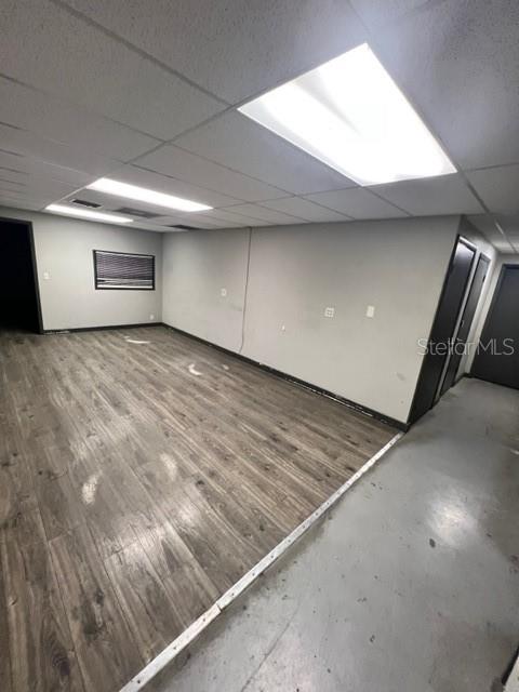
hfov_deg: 89.9
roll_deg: -5.4
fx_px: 260
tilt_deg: -12.7
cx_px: 260
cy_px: 346
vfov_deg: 106.2
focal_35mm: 13
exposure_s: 1/60
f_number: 1.8
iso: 320
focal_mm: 1.57
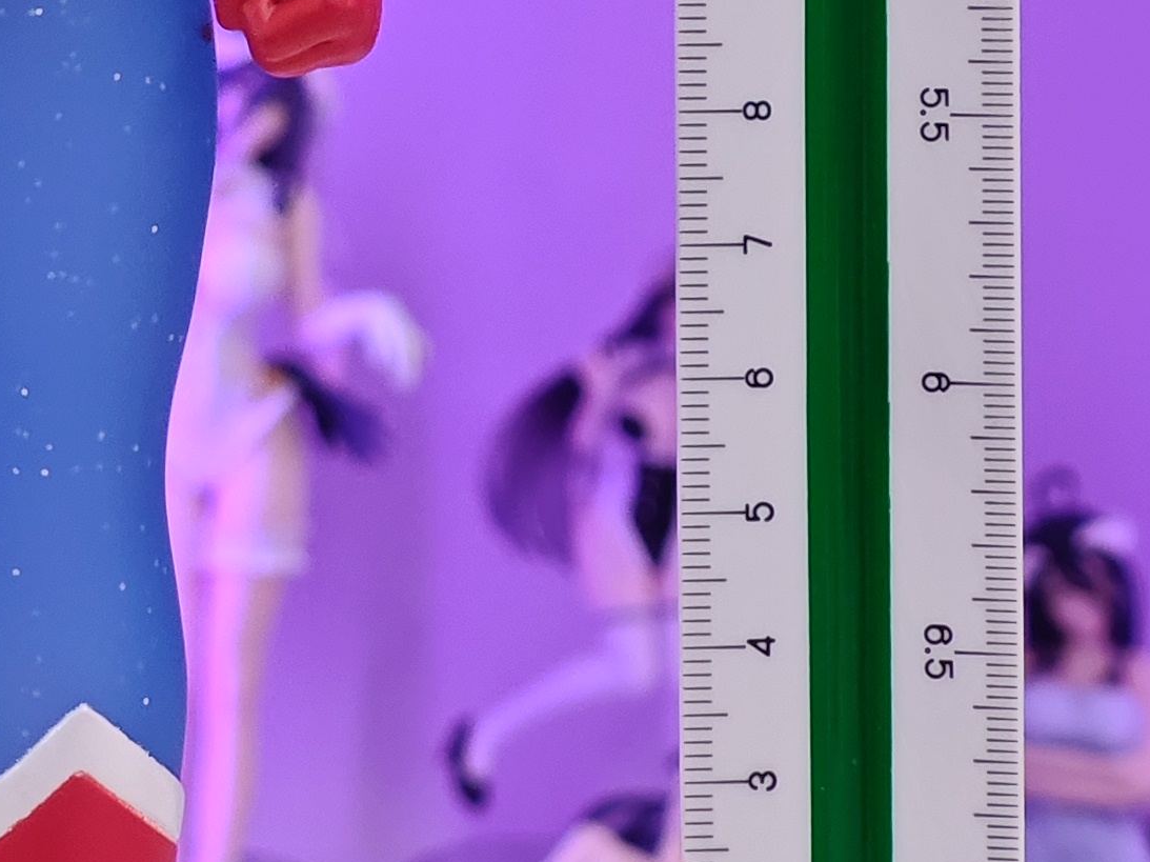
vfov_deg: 6.2
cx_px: 65
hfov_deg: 8.3
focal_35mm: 239
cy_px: -84
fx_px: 7937
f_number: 2.4
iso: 800
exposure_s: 1/25
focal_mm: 7.48
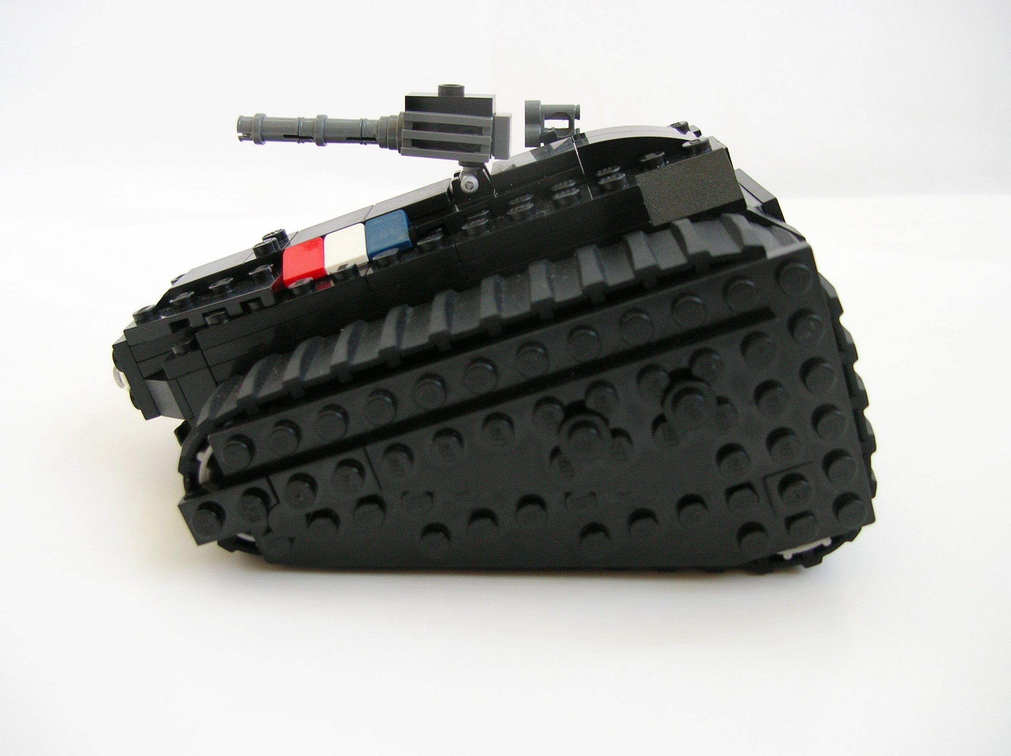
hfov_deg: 51.4
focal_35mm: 36
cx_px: 506
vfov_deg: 39.6
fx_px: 1051
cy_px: 378
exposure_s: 1/10.5
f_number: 2.7
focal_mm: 6
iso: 50
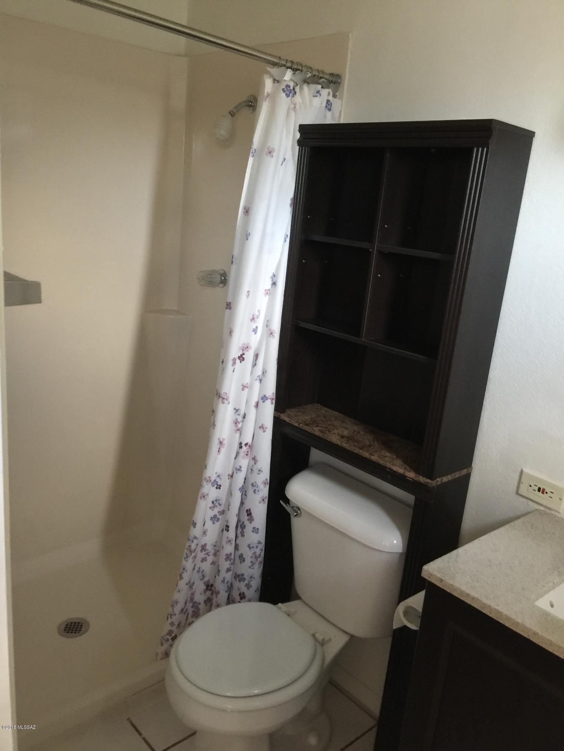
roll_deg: -4.0
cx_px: 282
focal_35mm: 29
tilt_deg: -15.3
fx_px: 630
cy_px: 376
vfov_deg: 61.7
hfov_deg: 48.2
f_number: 2.2
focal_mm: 4.15
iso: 64
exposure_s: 1/4
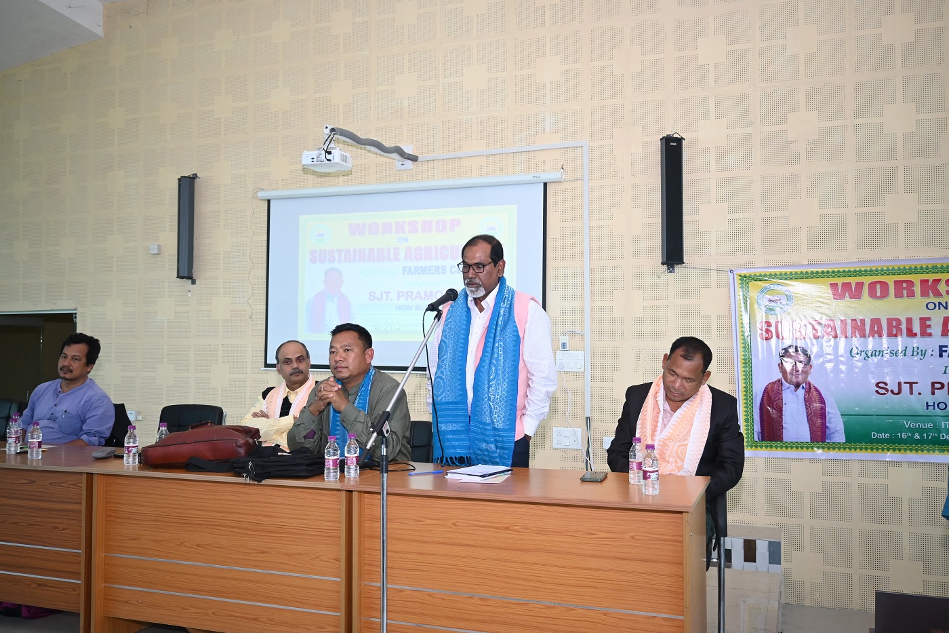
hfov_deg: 59.5
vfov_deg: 41.7
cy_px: 316
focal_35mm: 32
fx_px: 830
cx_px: 474
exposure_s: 1/200
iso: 1250
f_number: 4
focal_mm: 21
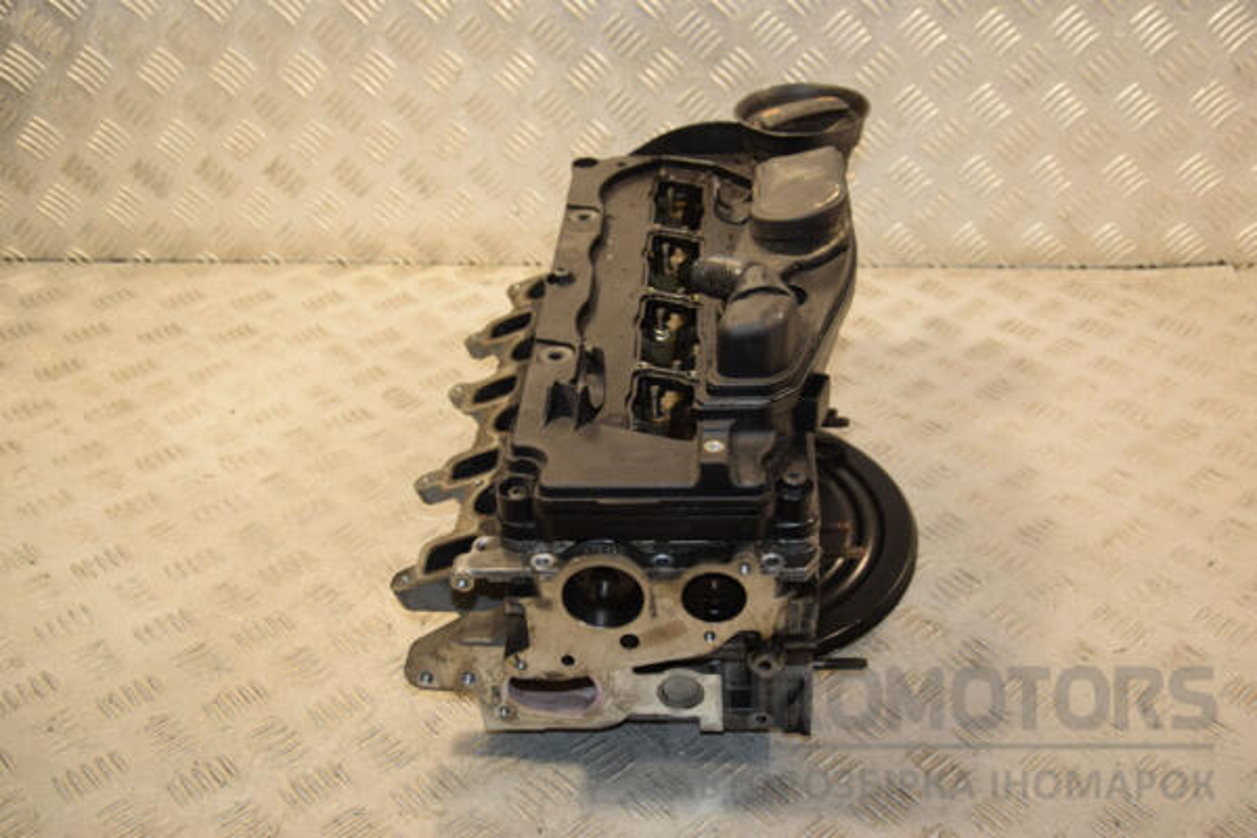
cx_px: 628
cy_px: 419
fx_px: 1466
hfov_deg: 46.4
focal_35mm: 42
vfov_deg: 31.9
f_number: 5.6
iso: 800
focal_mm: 28
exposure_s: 1/200
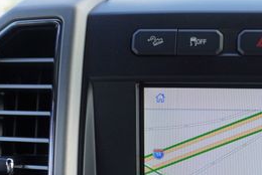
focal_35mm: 59
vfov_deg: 21.5
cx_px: 279
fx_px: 430
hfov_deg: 30.7
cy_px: 206
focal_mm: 16
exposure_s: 1/100
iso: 100
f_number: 5
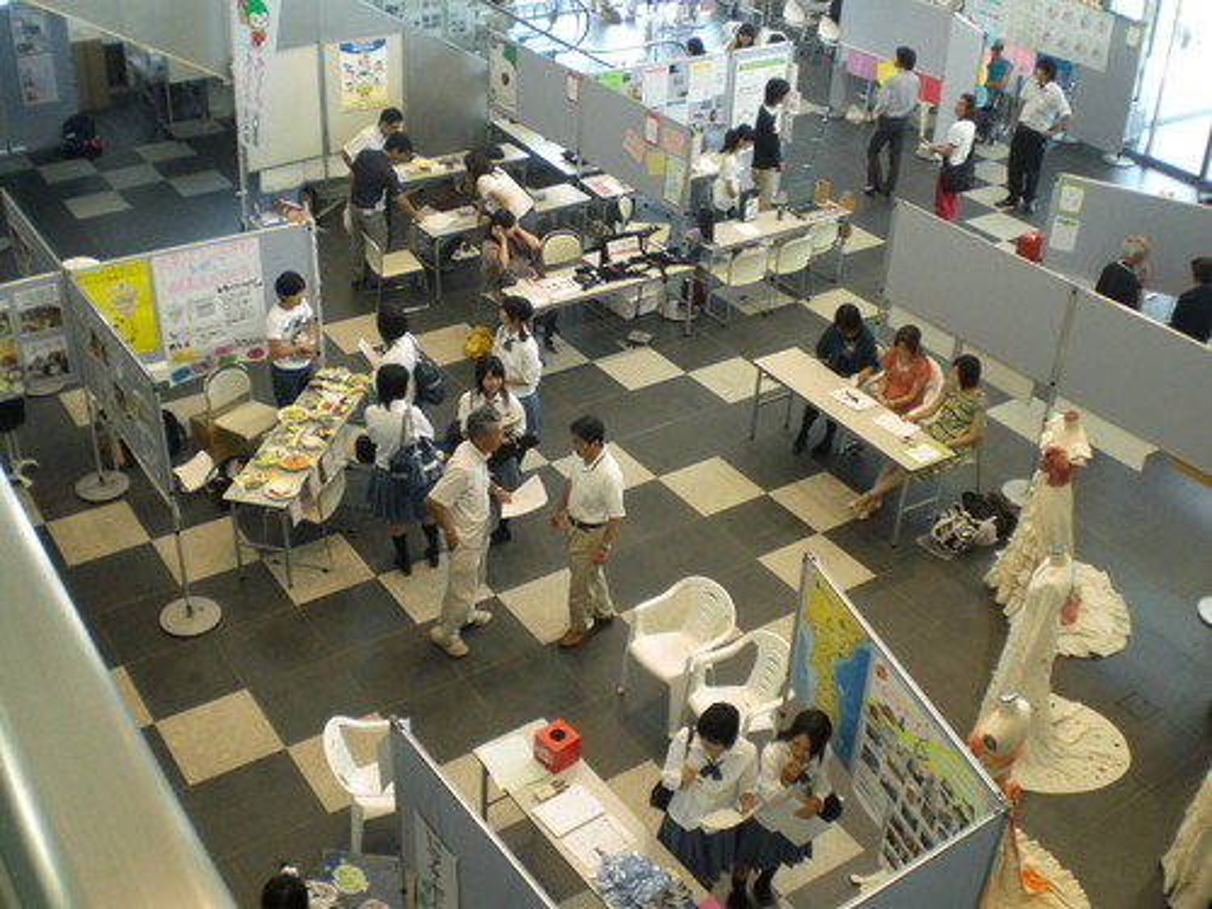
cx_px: 606
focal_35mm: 38
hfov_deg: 49.0
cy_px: 454
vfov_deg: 37.7
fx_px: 1330
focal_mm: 6.3
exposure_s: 1/50
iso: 200
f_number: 3.1
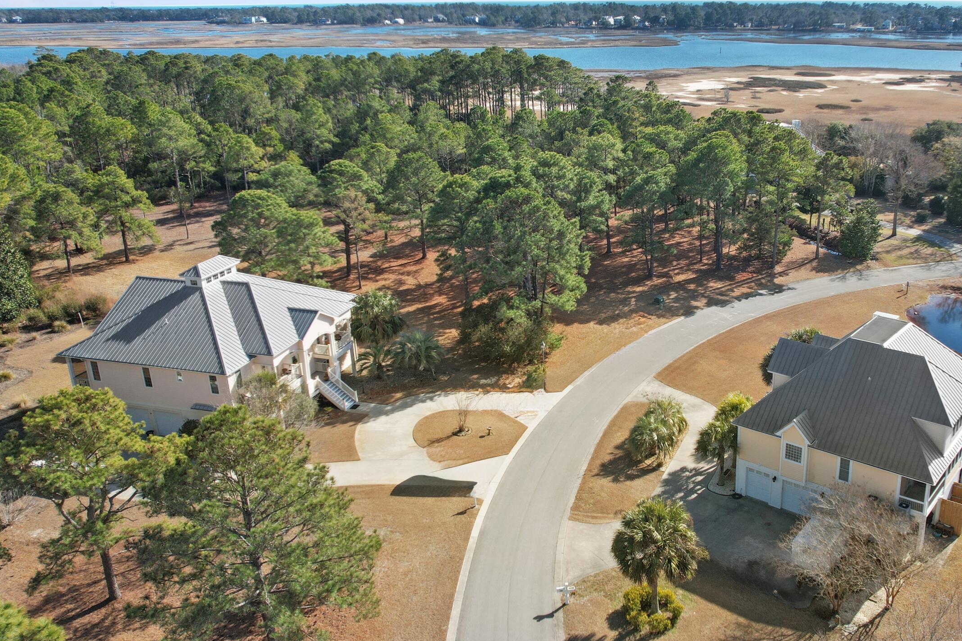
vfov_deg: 42.3
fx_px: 828
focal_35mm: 31
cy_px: 288
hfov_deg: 59.3
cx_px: 619
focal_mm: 8.38
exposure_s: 1/1000
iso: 100
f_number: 2.8
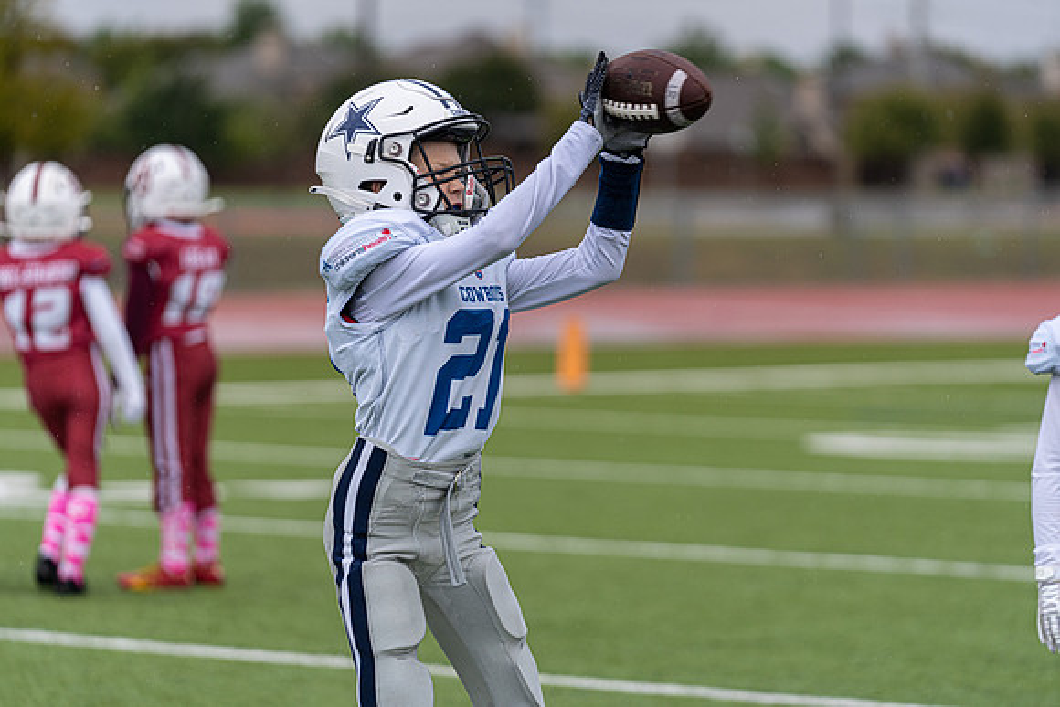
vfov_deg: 6.9
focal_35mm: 200
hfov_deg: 10.3
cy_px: 354
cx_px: 530
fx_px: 5890
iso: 250
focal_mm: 200
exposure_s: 1/1250
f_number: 3.5
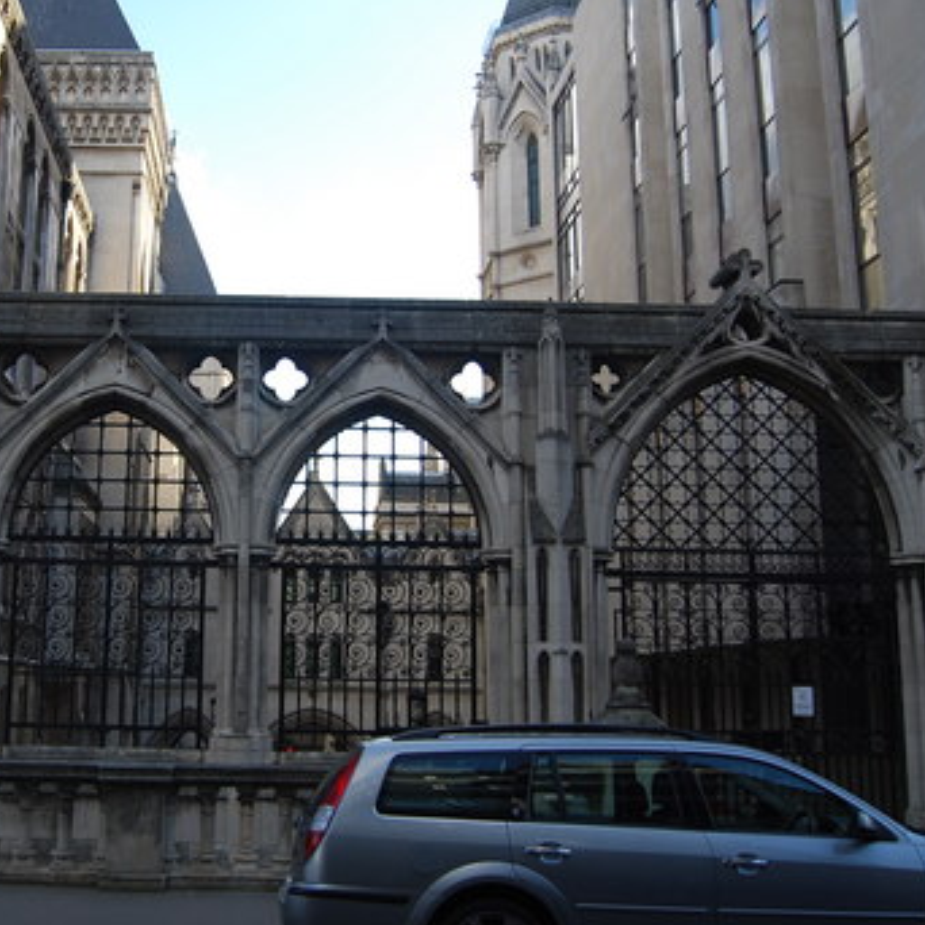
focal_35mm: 43
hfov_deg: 38.4
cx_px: 262
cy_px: 381
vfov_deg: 39.0
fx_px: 1300
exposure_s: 1/500
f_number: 3.5
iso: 200
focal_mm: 18
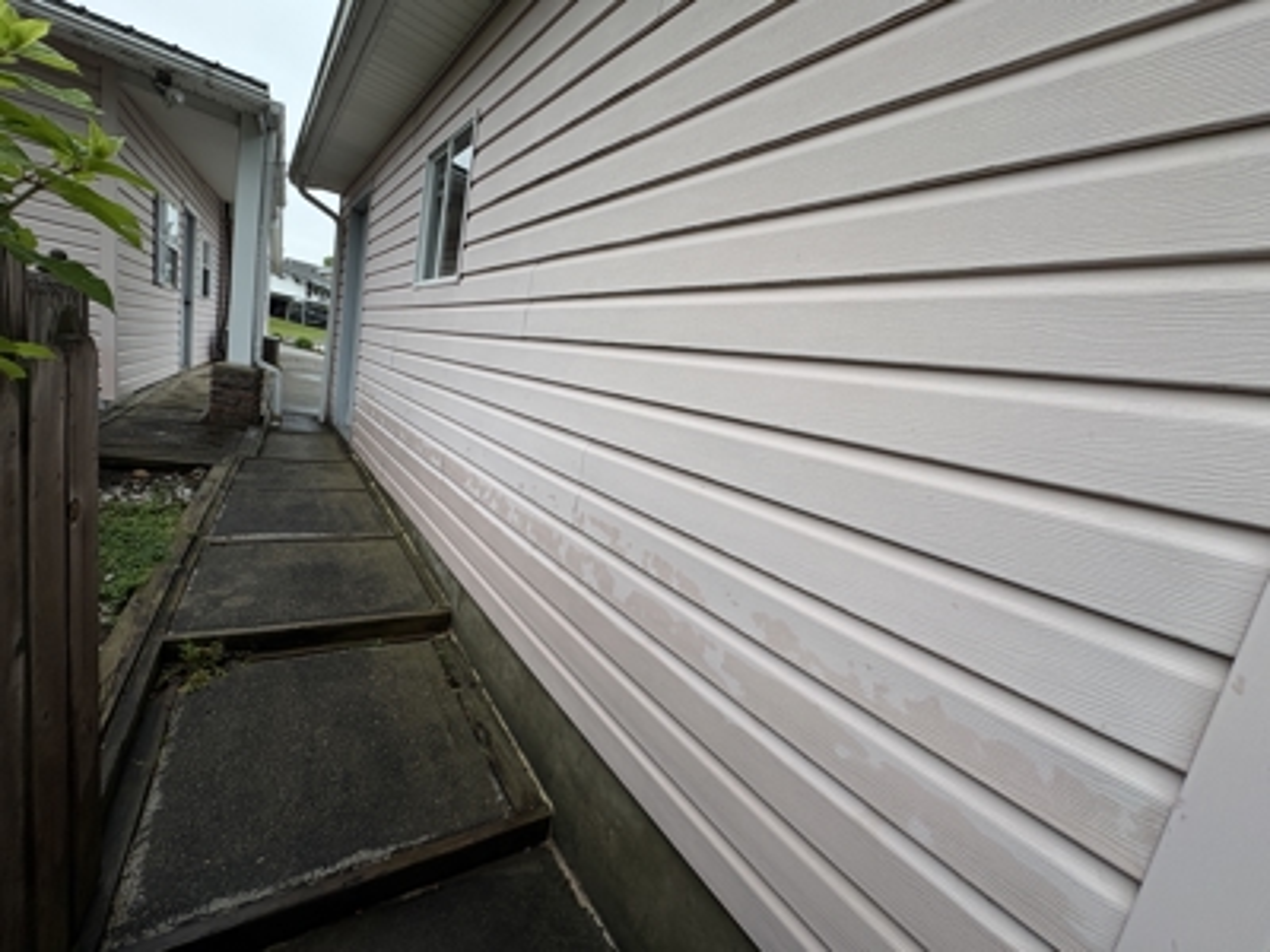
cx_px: 635
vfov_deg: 85.7
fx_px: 514
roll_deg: -10.4
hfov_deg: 102.1
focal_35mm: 14
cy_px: 476
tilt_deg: -6.7
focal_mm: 2.22
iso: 40
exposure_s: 1/275
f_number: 2.2
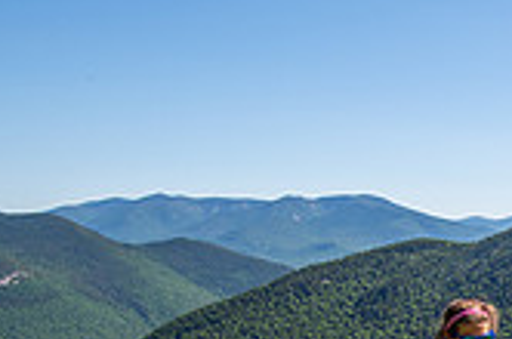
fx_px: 795
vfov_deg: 22.5
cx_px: 672
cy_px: 385
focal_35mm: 56
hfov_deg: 28.8
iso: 100
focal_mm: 16
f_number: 5
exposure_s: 1/500
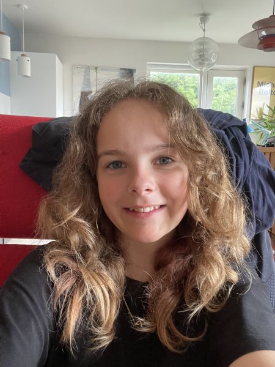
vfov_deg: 60.0
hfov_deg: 46.8
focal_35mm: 30
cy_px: 184
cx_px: 138
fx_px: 318
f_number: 2.2
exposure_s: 1/60
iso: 250
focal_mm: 2.71
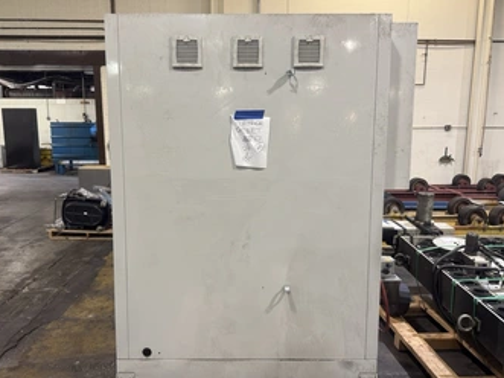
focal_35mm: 29
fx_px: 422
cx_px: 236
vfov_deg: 48.2
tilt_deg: -10.0
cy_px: 192
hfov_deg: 61.6
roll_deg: -0.6
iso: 125
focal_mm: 6.76
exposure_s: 1/60
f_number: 1.78
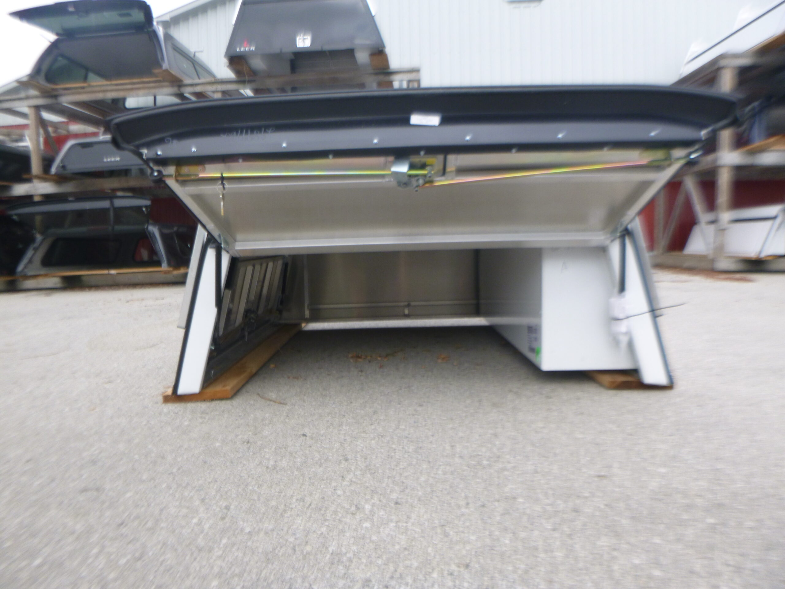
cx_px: 392
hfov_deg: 69.4
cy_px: 294
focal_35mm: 25
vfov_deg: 54.9
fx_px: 567
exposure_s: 1/160
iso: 100
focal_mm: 4.5
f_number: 3.9
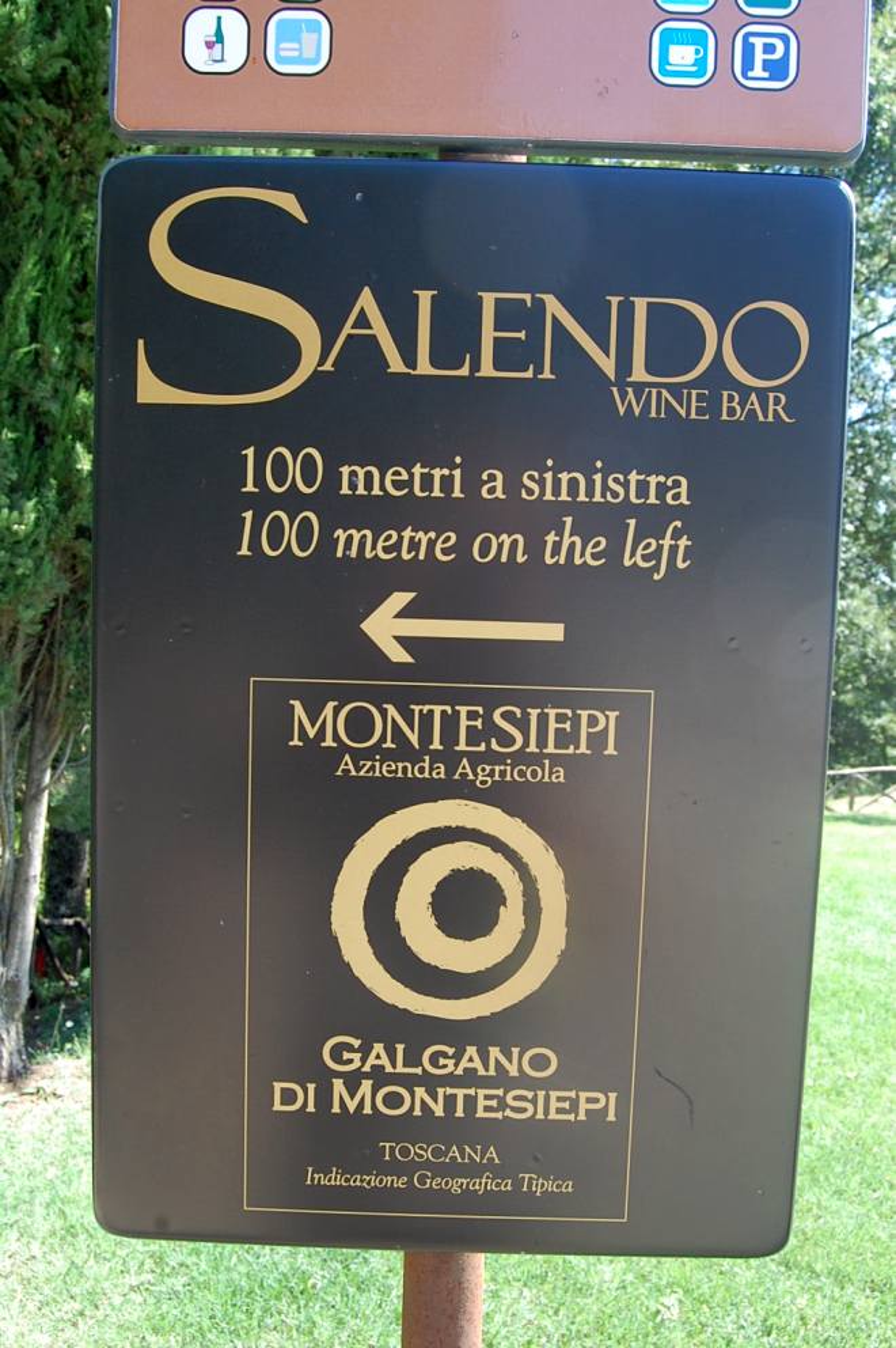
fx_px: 1234
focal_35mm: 33
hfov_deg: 39.9
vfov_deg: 57.3
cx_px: 448
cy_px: 674
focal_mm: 22
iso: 400
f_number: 9
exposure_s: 1/100
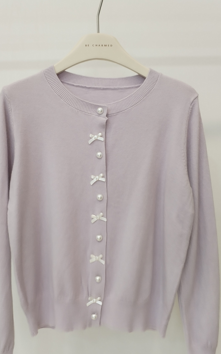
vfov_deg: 50.4
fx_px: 376
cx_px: 104
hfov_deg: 32.7
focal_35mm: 39
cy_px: 182
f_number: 1.8
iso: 298
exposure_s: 1/60
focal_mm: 4.75
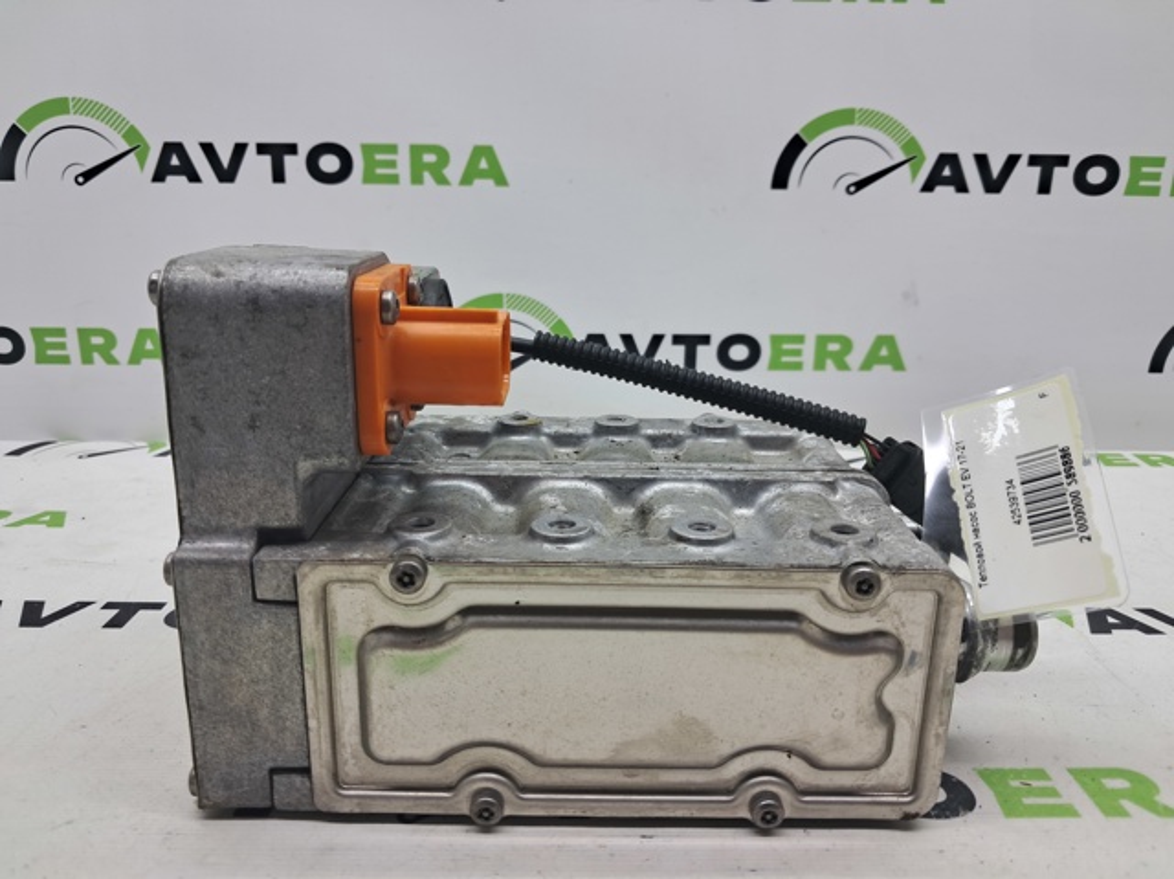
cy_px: 440
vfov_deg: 51.3
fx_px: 915
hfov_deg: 65.4
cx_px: 587
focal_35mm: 27
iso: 50
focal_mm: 4
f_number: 1.8
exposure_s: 1/50
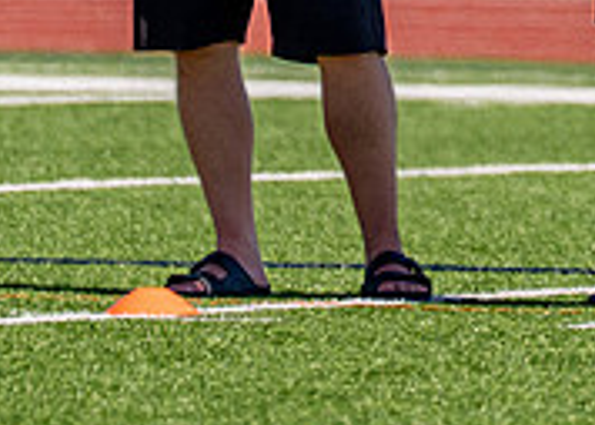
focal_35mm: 1190
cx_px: 651
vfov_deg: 1.2
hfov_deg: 1.7
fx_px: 20102
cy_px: -183
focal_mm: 200
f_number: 2.8
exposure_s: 1/6400
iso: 250
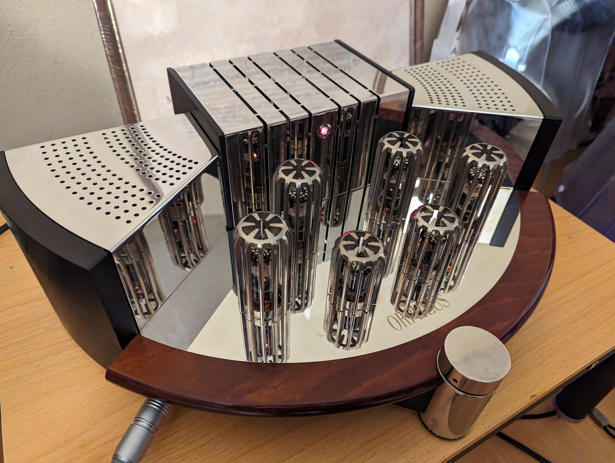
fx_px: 427
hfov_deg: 71.5
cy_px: 232
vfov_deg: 56.9
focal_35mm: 24
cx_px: 308
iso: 2000
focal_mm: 6.81
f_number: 1.85
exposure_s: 1/30
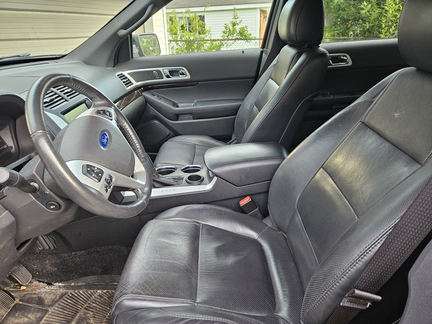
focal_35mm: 23
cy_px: 162
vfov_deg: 58.9
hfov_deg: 73.9
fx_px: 287
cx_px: 216
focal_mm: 5.4
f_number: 1.8
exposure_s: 1/180
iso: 160
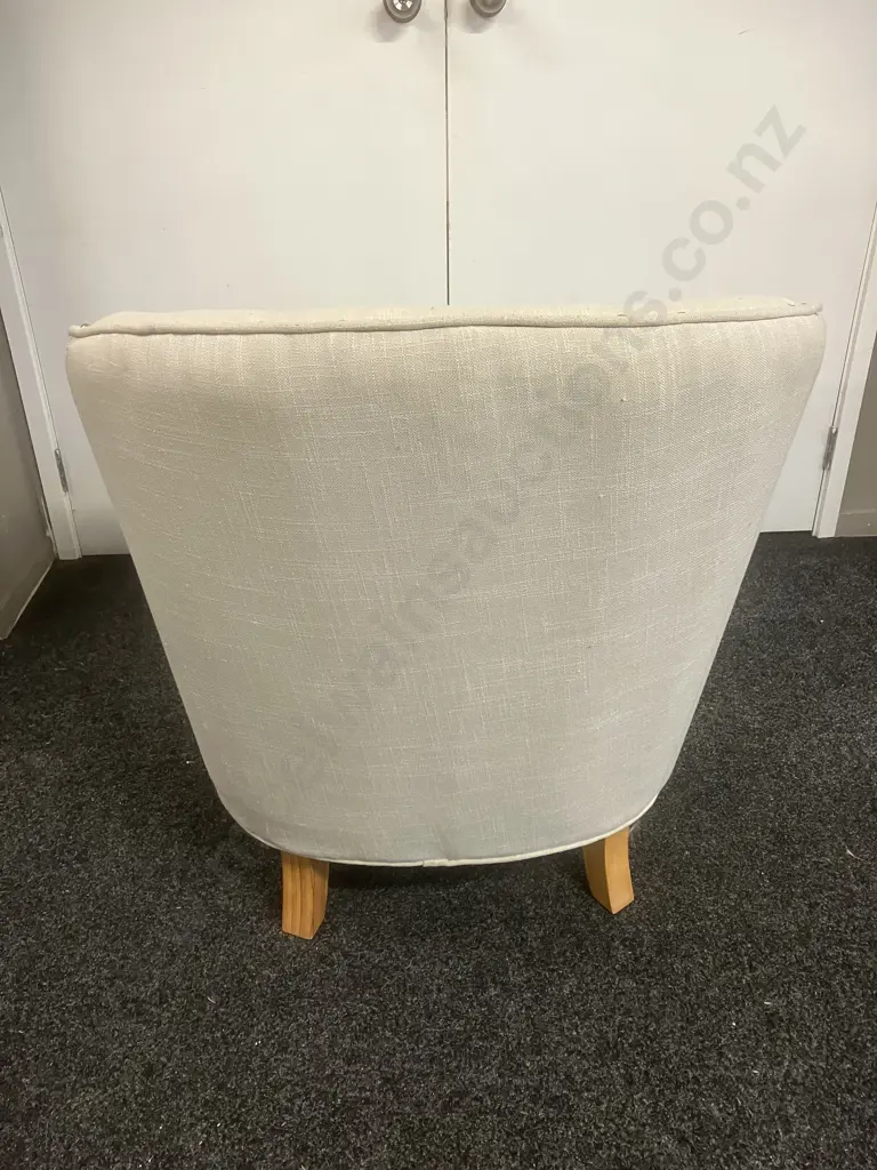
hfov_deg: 49.7
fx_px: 946
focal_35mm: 28
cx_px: 438
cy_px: 585
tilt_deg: -28.2
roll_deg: +0.2
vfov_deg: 63.4
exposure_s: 1/50
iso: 160
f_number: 1.8
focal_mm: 3.99
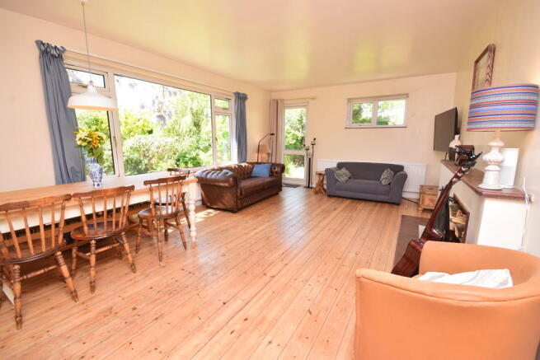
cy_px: 180
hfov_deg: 100.4
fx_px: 225
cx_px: 270
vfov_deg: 77.4
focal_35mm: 15
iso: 800
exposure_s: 1/125
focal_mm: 10
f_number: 9
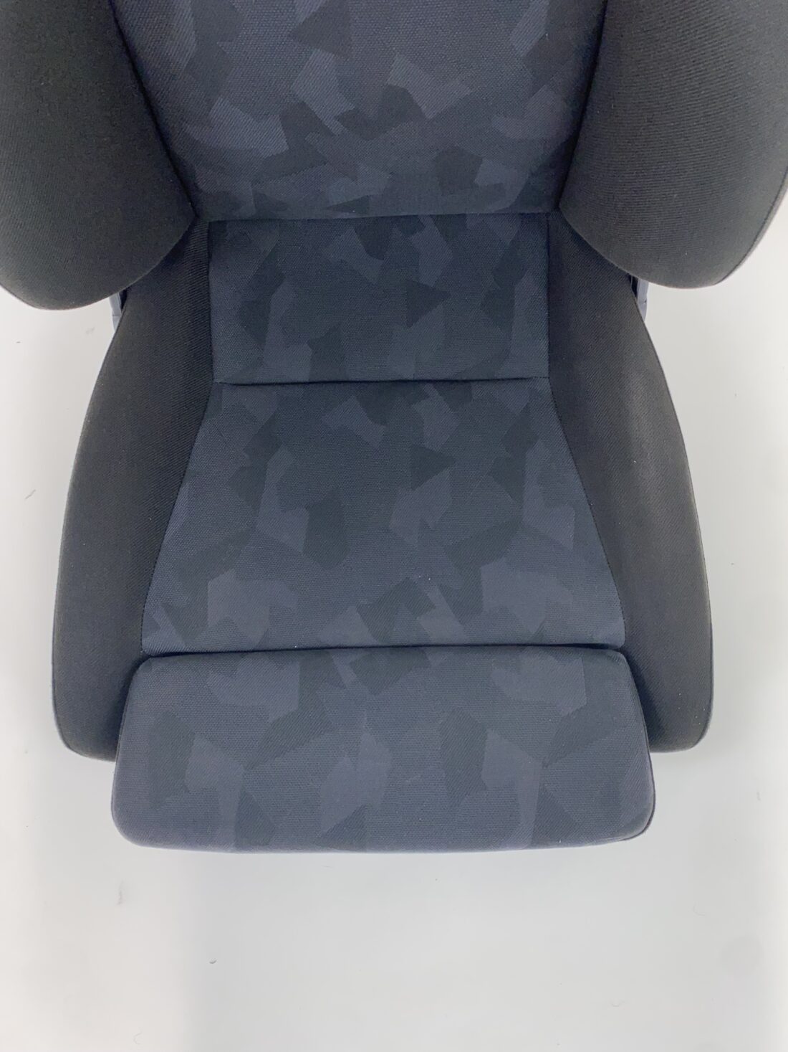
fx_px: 789
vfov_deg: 67.3
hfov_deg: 53.1
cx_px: 394
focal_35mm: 26
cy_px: 526
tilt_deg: -81.2
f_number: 1.8
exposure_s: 1/47
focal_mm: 4.25
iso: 32
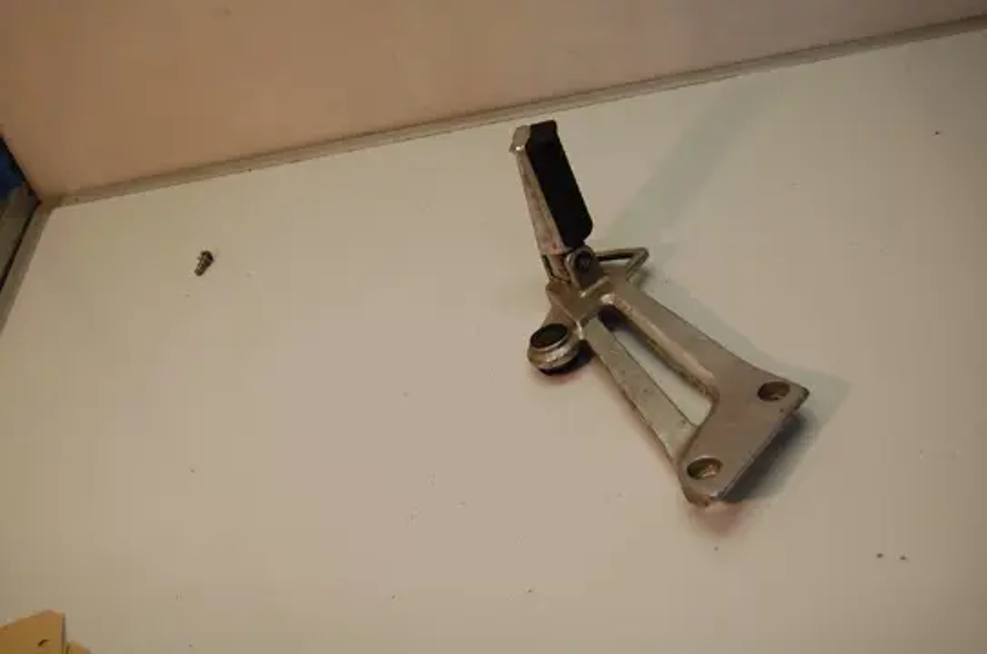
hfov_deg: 46.5
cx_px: 494
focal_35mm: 42
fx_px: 1149
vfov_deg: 31.8
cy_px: 327
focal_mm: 28
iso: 360
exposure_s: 1/125
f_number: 5.6
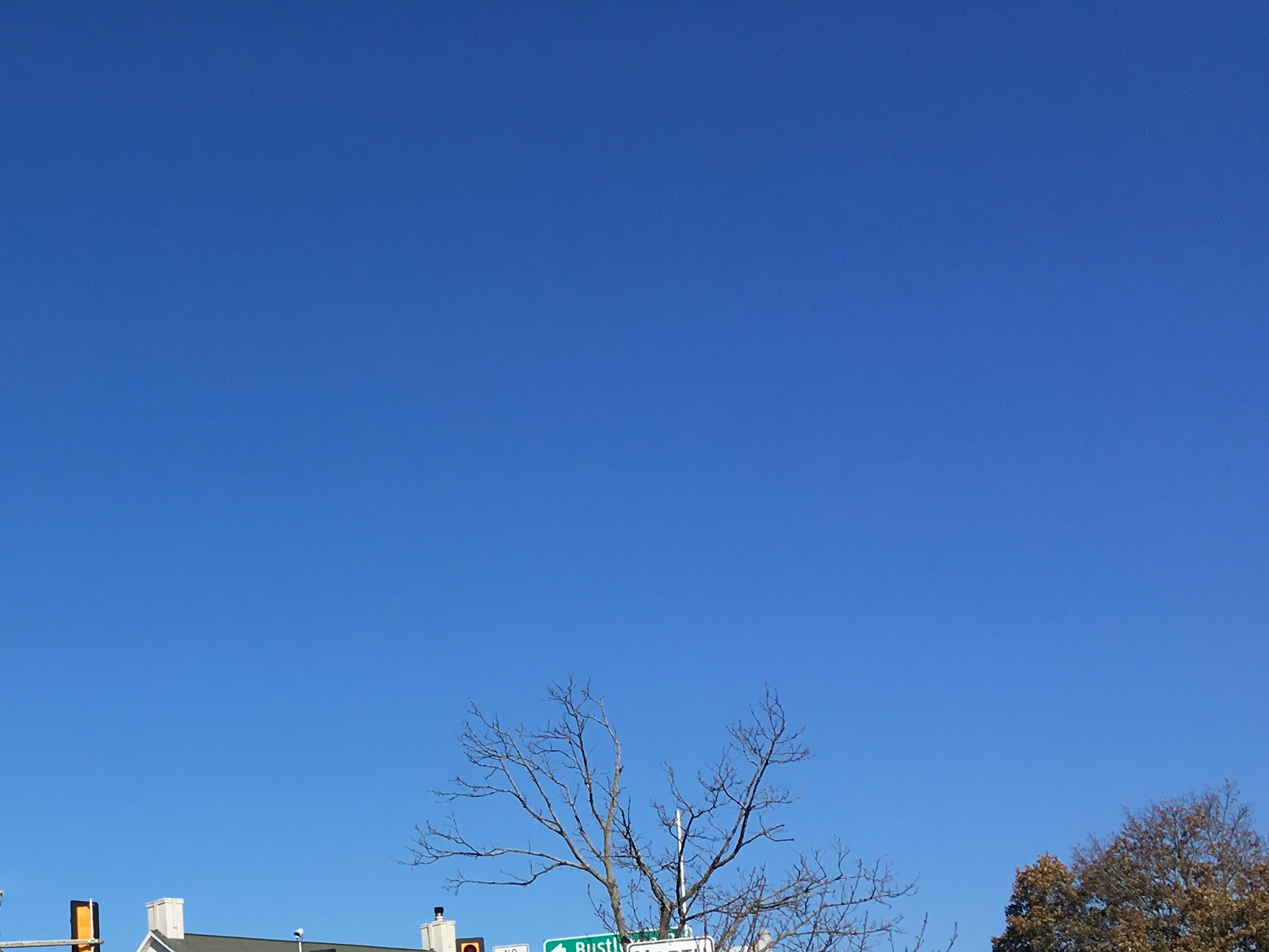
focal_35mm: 58
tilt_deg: +9.1
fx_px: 2126
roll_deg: +2.6
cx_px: 123
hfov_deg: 31.6
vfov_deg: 24.2
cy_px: 932
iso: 25
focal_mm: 4.15
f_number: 2.2
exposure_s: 1/2079
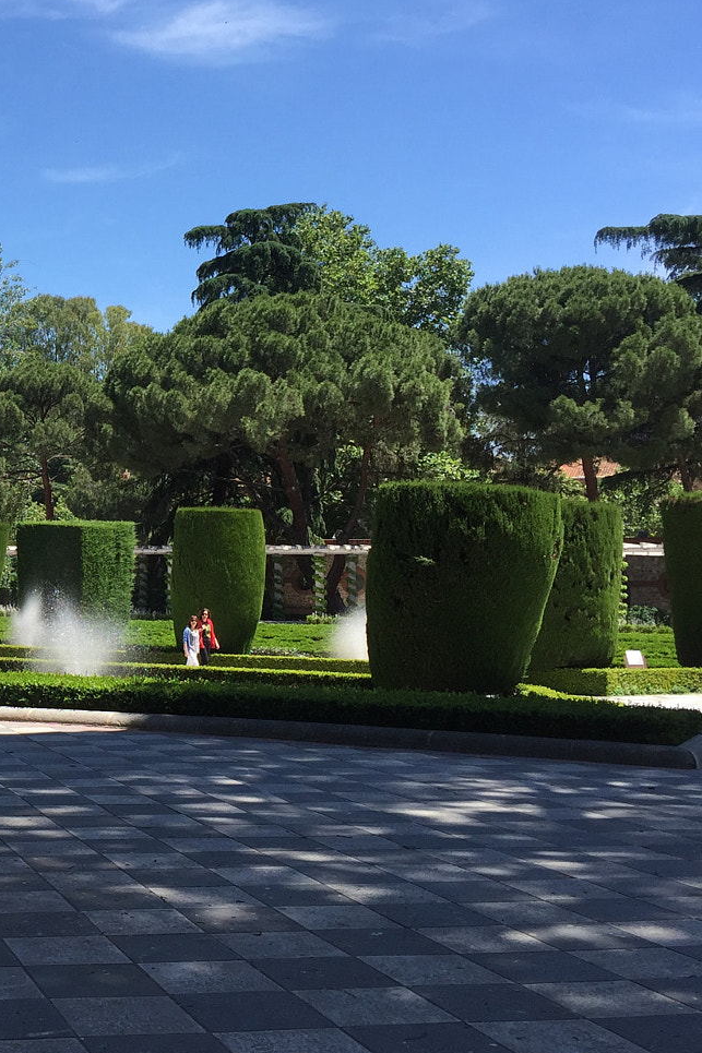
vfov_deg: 39.6
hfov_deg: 25.2
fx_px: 1463
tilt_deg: +3.7
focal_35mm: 50
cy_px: 484
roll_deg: -1.8
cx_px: -58
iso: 32
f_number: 2.2
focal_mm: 4.15
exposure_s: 1/898
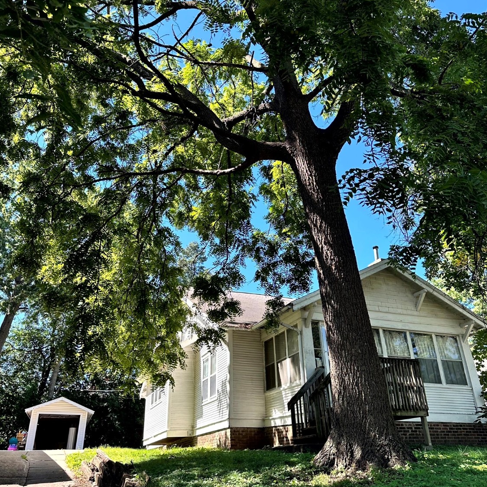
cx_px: 243
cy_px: 227
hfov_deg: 55.6
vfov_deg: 55.6
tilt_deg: +27.4
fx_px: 462
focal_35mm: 29
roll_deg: +1.7
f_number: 1.78
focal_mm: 6.86
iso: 80
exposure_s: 1/714
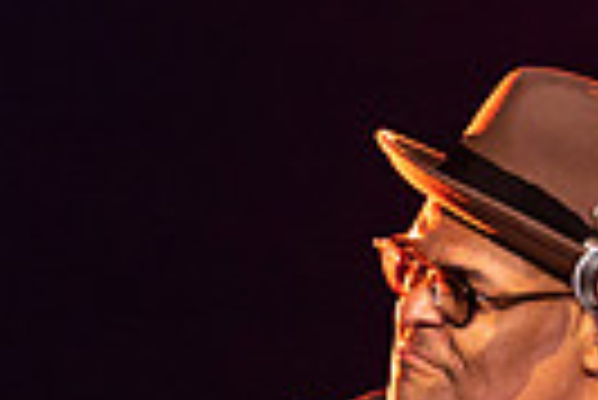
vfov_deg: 3.1
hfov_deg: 4.6
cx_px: 364
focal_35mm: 445
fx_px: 7400
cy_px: 604
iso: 5000
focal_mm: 102
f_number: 4
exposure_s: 1/500
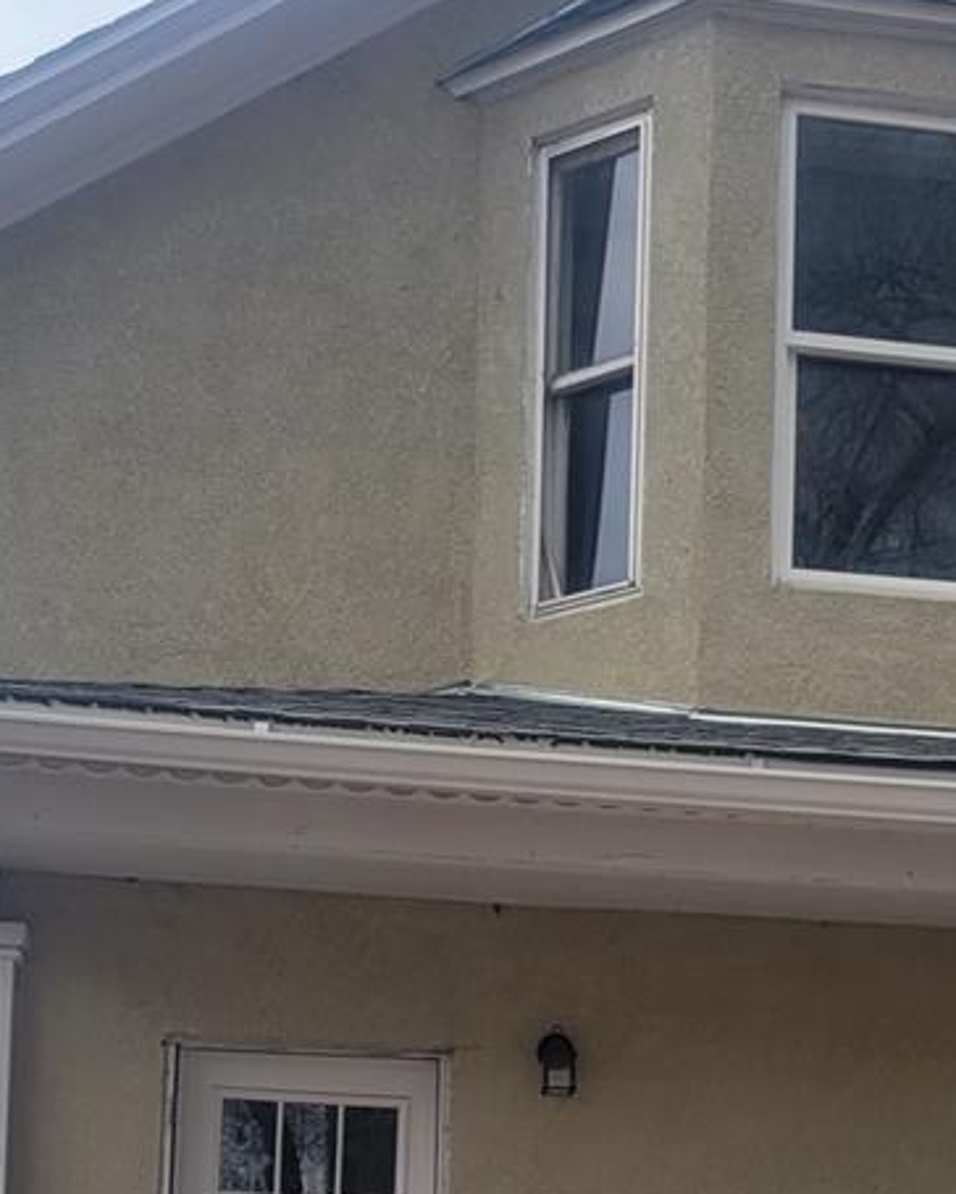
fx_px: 2370
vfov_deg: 25.6
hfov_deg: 22.6
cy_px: 1396
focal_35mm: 67
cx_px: 733
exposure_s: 1/1245
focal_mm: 5.4
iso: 40
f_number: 1.8
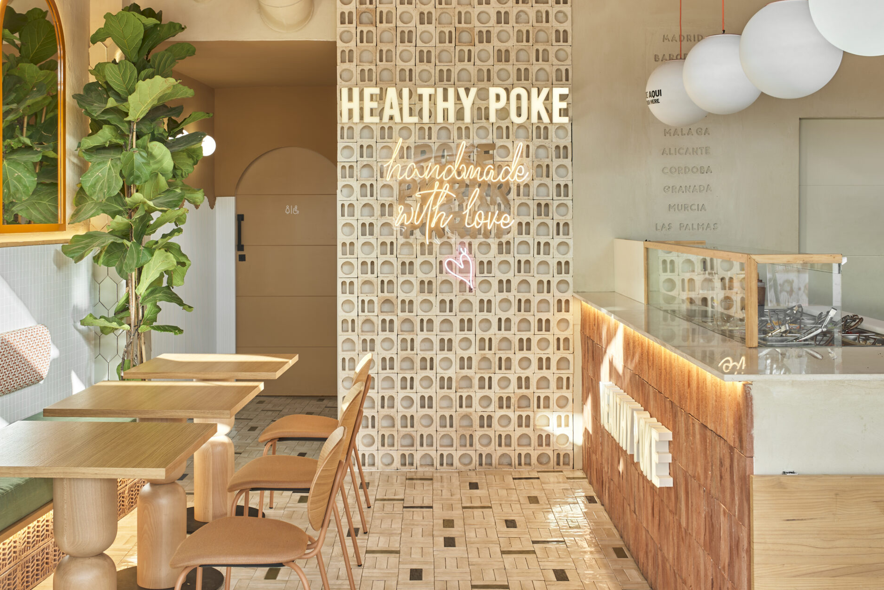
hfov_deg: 42.7
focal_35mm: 46
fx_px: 1130
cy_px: 245
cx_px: 402
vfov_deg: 29.2
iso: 100
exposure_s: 1/1.25
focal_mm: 34
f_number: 10
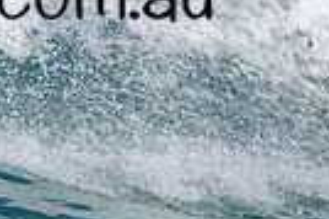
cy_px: 96
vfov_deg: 0.3
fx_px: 43484
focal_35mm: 4764
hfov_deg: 0.4
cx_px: -49
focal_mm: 800
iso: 280
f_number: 6.3
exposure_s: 1/2000
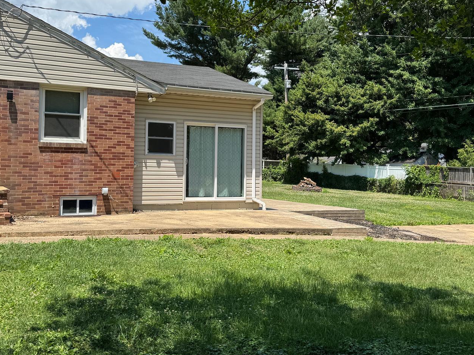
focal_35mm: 39
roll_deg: -0.4
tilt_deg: +1.8
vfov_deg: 36.7
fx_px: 534
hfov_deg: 47.8
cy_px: 148
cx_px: 212
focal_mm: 6.76
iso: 80
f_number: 1.78
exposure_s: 1/3096
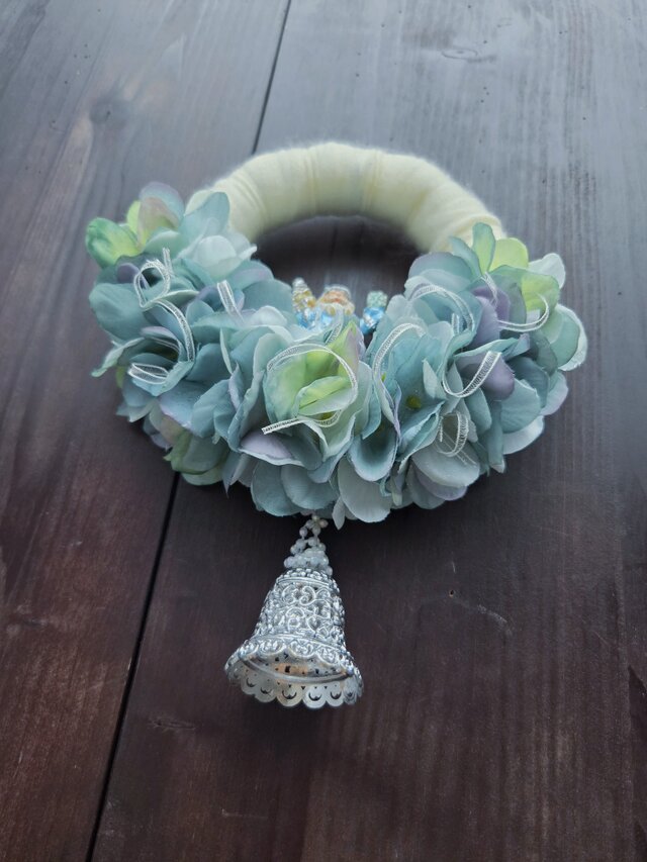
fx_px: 573
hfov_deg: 58.9
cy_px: 431
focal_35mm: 23
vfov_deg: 73.9
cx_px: 324
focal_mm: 5.4
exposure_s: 1/100
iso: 320
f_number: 1.8
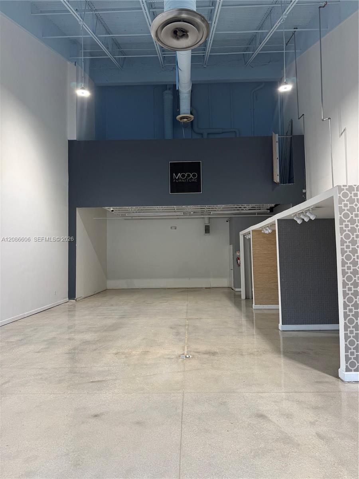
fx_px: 332
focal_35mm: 24
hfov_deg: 56.8
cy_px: 240
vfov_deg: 71.6
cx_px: 180
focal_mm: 6.76
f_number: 1.78
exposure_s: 1/139
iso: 50
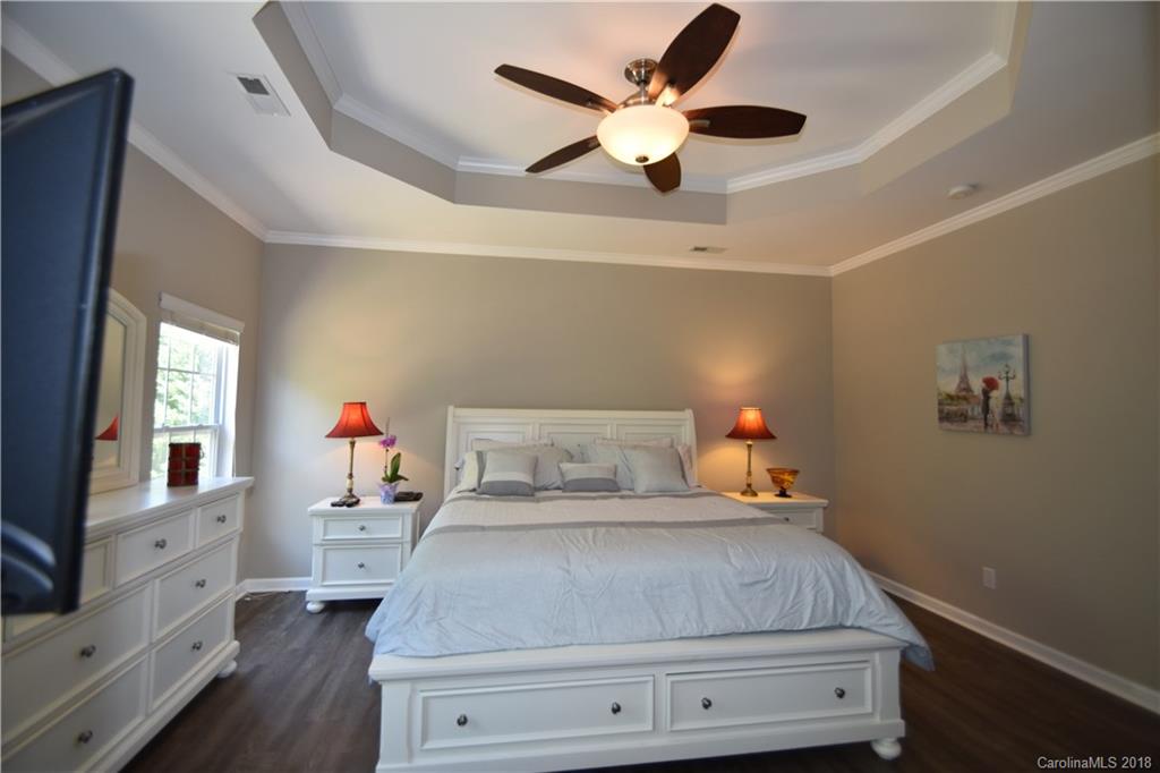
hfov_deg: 100.4
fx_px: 483
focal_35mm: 15
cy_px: 386
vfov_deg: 77.3
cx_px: 580
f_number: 4
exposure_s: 1/60
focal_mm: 10
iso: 320
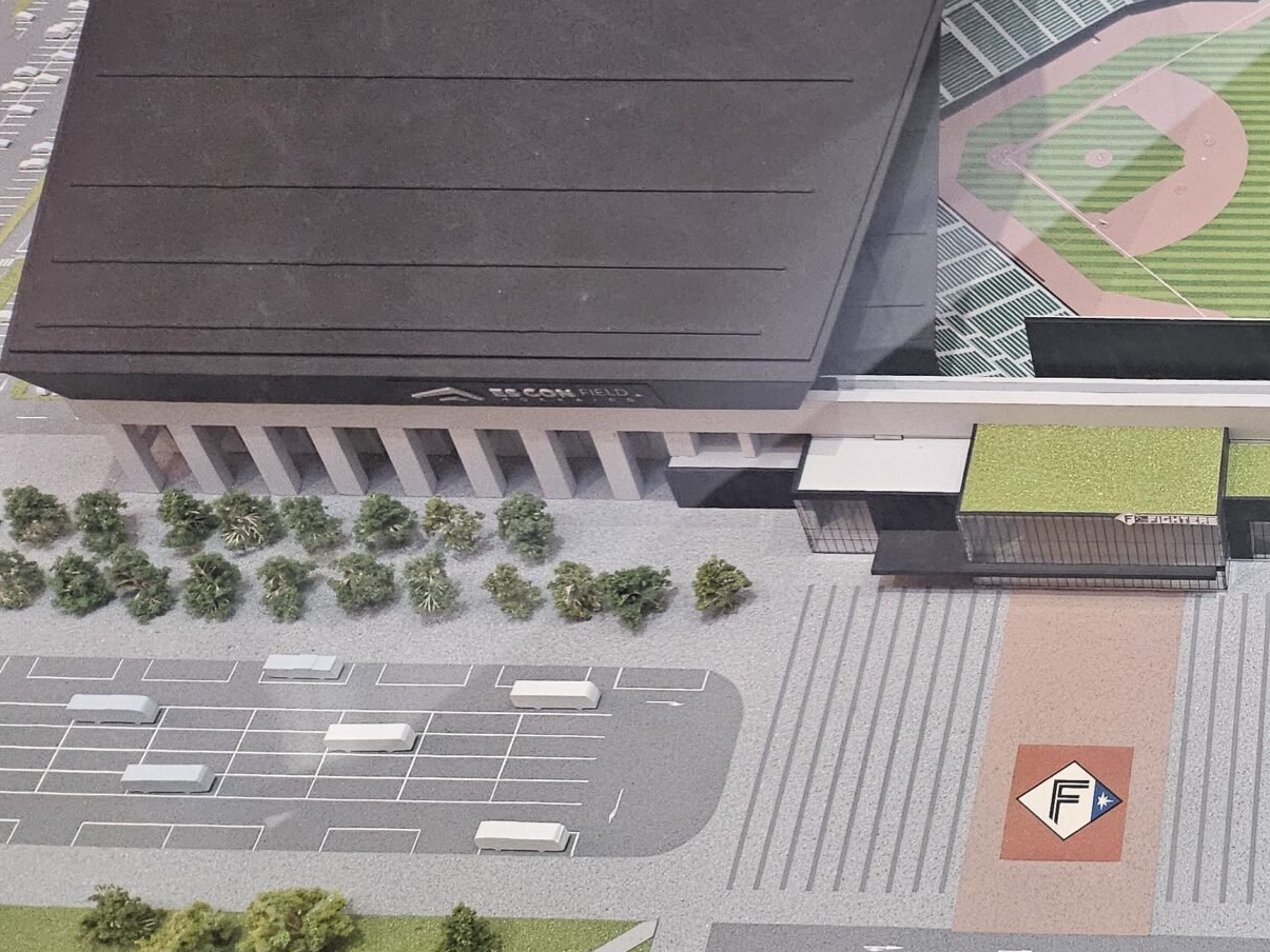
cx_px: 1347
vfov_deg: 28.5
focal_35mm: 51
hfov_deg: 33.4
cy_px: 422
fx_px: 1871
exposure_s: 1/120
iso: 800
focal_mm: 5
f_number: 1.8
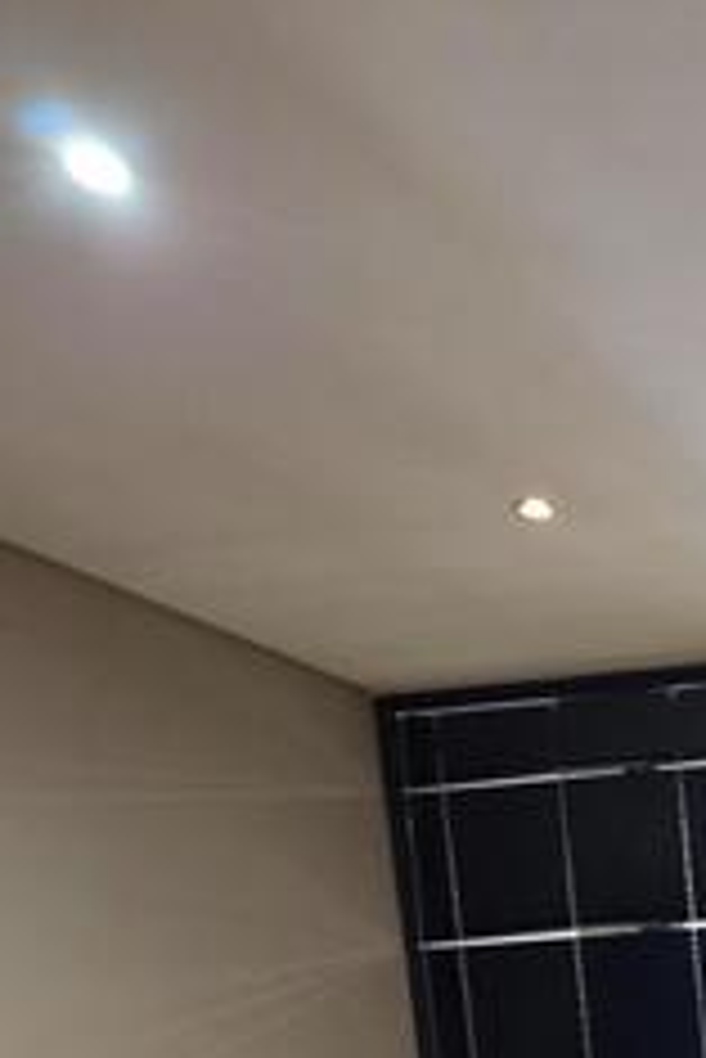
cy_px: 1270
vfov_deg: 34.3
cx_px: 1079
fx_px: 1351
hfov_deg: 23.2
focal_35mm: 46
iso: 200
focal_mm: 2.2
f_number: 1.9
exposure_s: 1/50
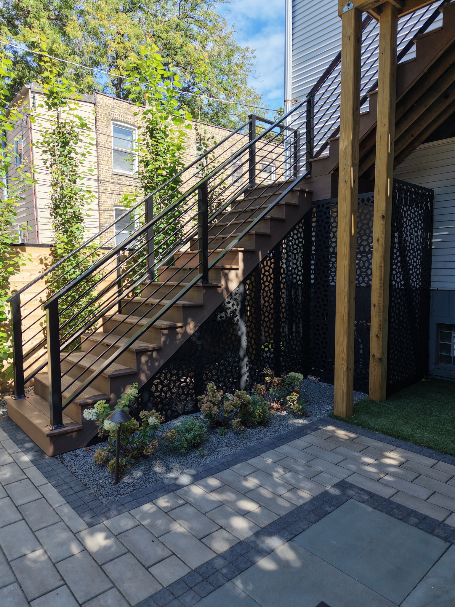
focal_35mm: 24
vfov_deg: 71.6
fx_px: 421
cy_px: 304
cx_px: 228
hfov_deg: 56.8
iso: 100
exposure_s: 1/500
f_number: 1.8
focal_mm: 8.67
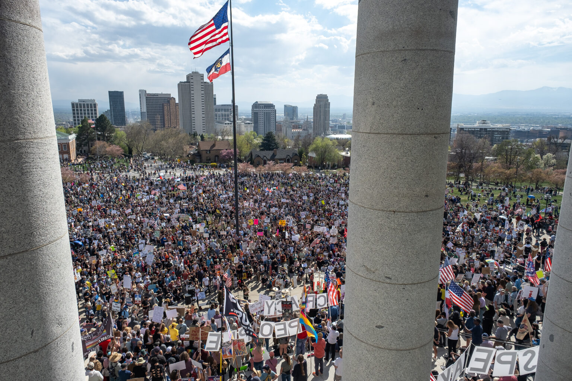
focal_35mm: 24
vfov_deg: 53.1
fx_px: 381
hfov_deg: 73.7
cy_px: 190
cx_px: 286
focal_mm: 16
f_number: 5.6
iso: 160
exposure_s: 1/600
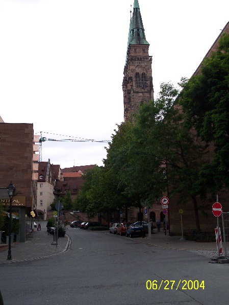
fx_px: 336
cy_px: 152
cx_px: 114
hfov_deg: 37.7
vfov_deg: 49.0
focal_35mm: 38
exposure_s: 1/350
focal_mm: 8
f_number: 4.8
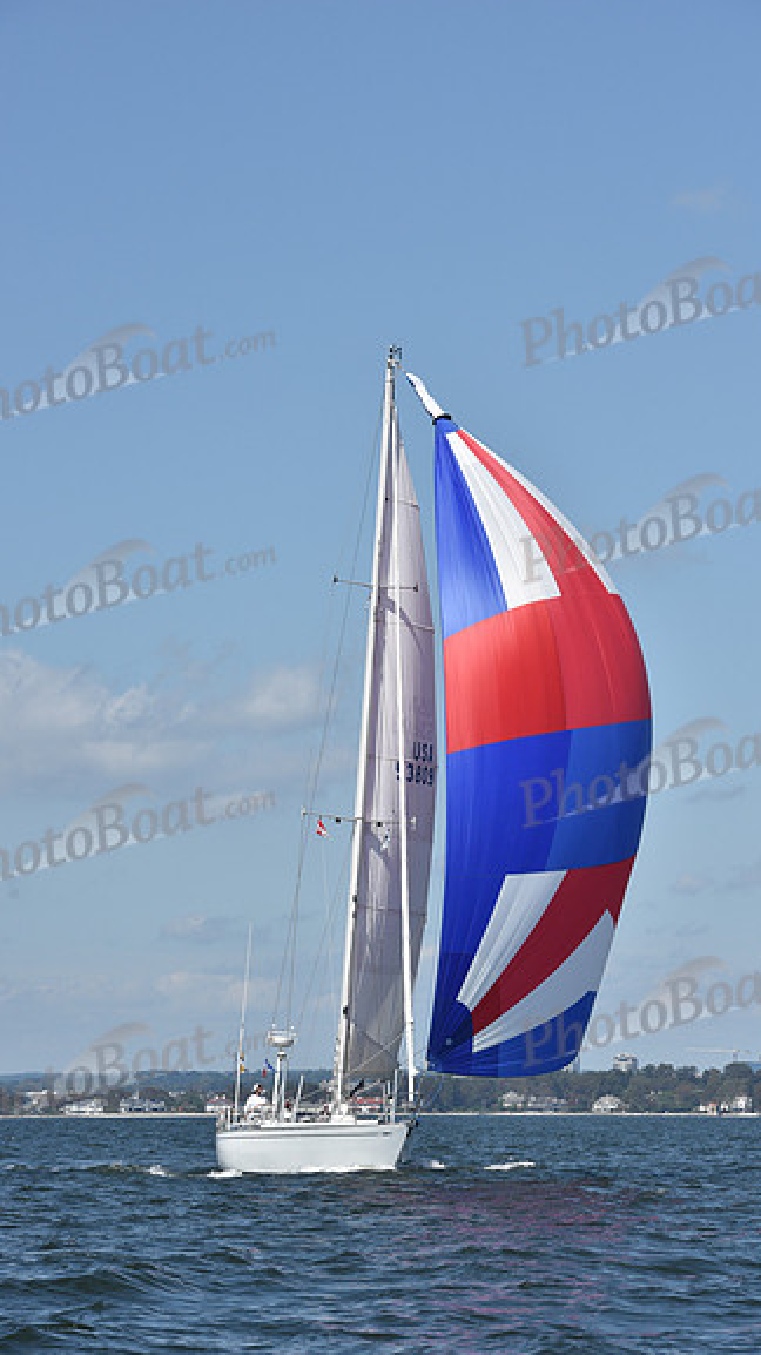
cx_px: 398
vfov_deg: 15.7
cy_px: 679
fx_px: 4921
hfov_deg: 8.8
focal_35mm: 137
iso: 320
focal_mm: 130
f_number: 10
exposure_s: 1/1250
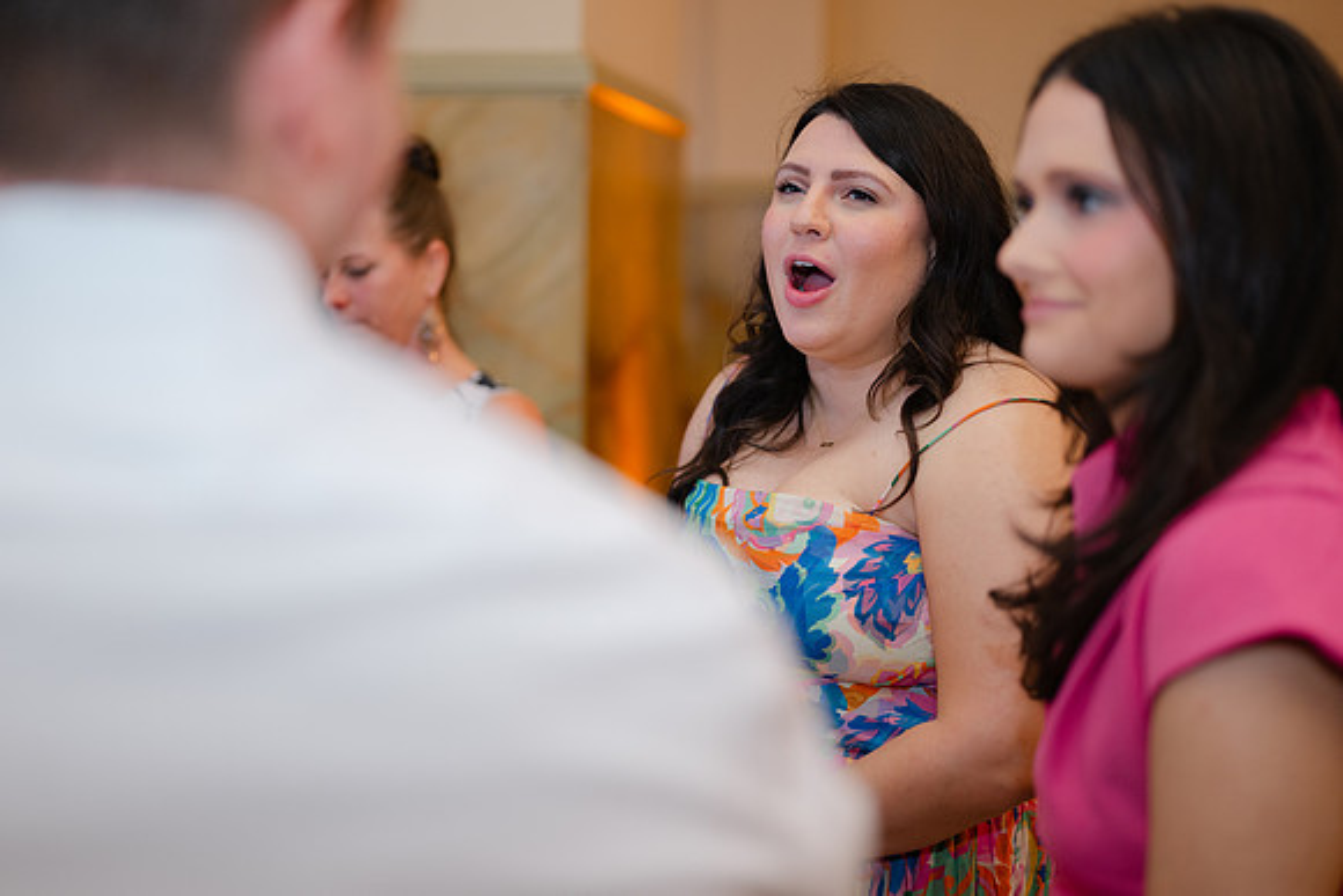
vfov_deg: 26.8
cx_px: 672
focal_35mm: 50
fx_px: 1883
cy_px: 448
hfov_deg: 39.3
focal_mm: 50
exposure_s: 1/100
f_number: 1.8
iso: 320
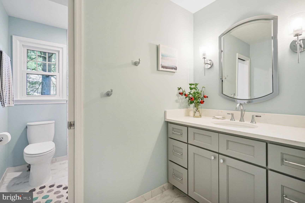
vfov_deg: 73.7
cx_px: 152
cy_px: 102
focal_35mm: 16
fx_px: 136
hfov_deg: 96.7
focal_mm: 16
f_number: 9
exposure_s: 1/40
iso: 800
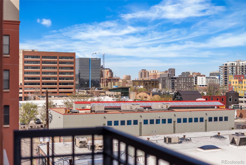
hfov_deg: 39.6
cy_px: 82
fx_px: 342
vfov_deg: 27.0
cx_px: 123
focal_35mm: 50
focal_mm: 50
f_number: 2.8
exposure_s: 1/1600
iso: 200
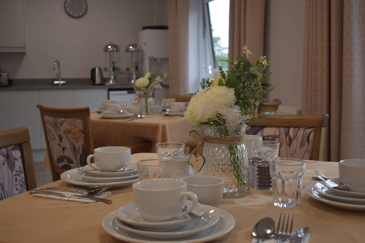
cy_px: 122
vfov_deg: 29.9
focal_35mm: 45
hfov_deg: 43.6
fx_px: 456
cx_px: 182
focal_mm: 30
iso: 500
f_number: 4.2
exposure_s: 1/160
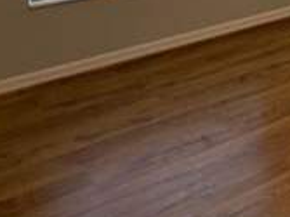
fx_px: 578
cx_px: 396
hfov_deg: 24.0
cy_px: -87
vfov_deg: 19.2
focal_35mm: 69
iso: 200
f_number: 1.78
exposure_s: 1/168
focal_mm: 6.76
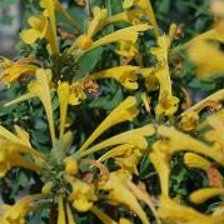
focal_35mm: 137
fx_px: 1003
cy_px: 105
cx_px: 211
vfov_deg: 12.7
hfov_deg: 12.6
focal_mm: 48
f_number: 8
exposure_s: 1/200
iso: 100
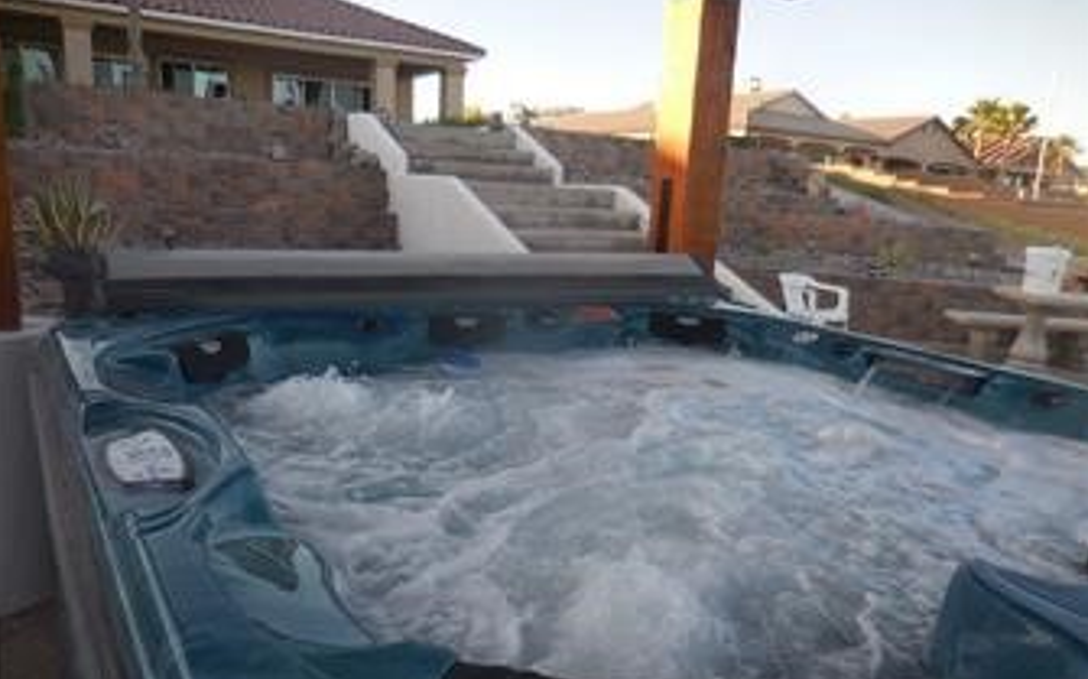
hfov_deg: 68.4
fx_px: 800
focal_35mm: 27
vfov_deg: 45.9
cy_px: 383
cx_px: 541
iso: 125
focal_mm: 4.5
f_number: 3.3
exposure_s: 1/400
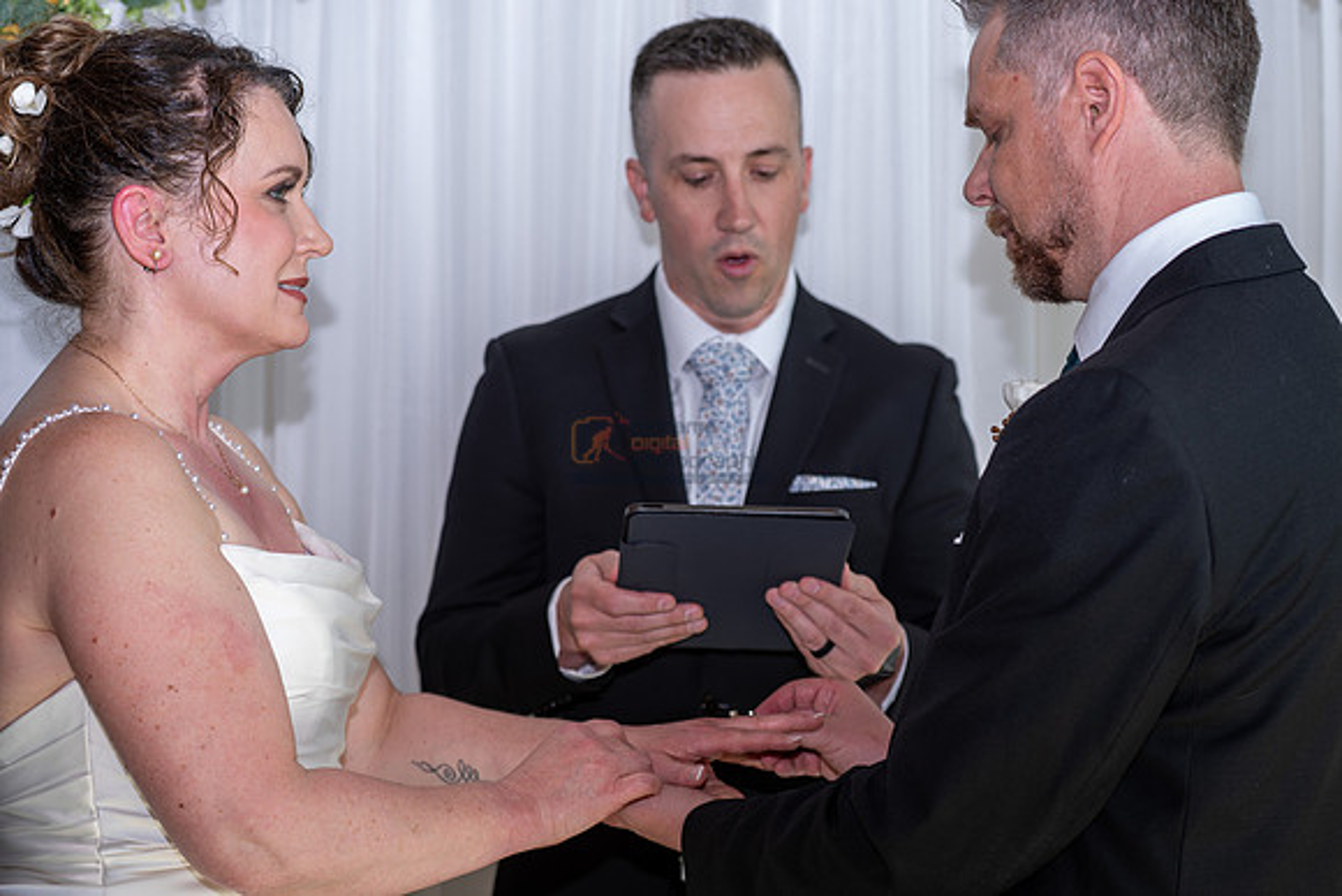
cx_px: 671
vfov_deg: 19.5
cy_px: 448
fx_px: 2610
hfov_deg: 28.8
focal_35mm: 70
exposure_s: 1/160
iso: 125
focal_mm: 70
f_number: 4
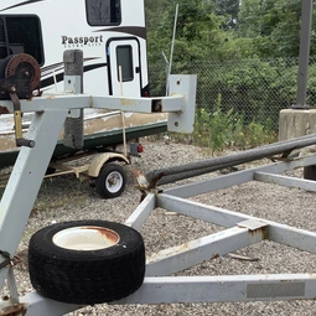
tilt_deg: -9.6
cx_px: 73
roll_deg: +1.2
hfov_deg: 38.0
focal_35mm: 43
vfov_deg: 39.2
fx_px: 444
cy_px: 157
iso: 25
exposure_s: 1/652
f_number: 2.4
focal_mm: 3.3
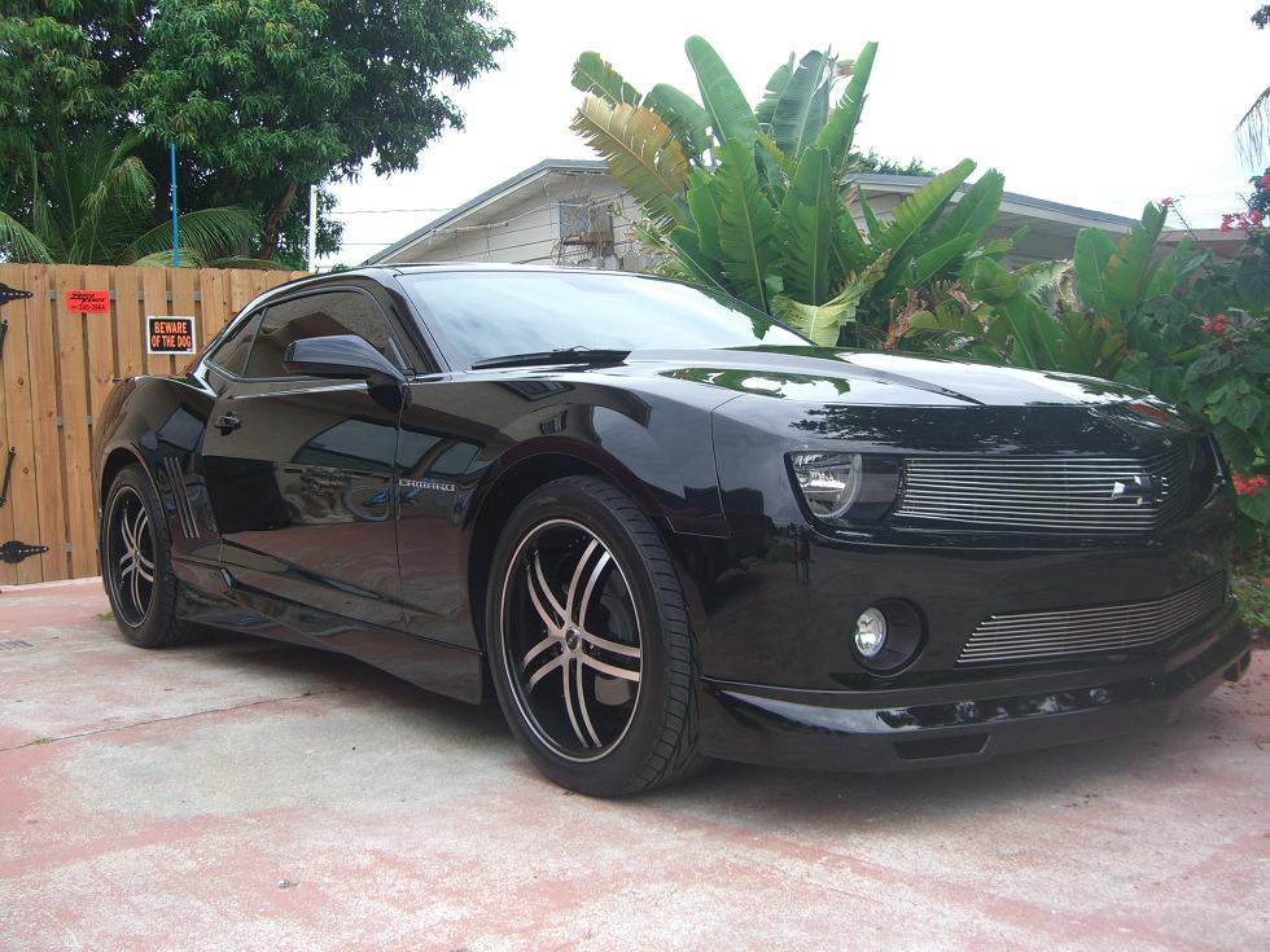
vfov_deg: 37.7
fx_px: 1394
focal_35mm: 38
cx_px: 635
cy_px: 476
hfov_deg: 49.0
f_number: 2.8
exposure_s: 1/320
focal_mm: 7.9
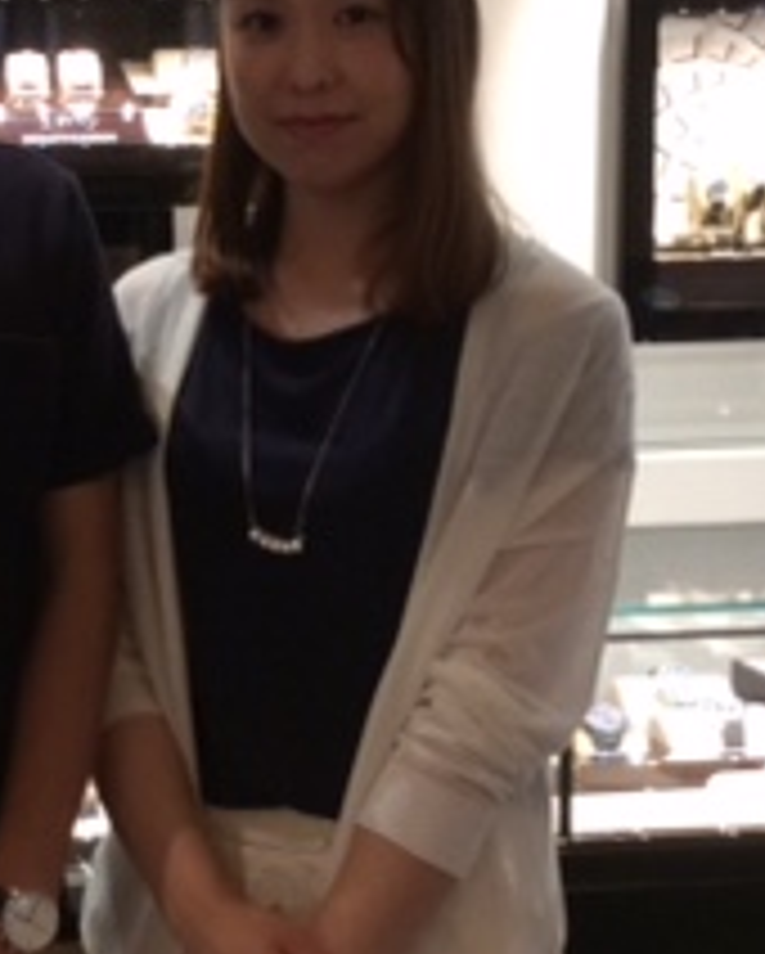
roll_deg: +1.5
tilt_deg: -8.6
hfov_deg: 16.1
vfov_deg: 20.4
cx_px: 45
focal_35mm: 94
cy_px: 446
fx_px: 2657
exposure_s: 1/24
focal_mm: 3.3
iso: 80
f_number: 2.4
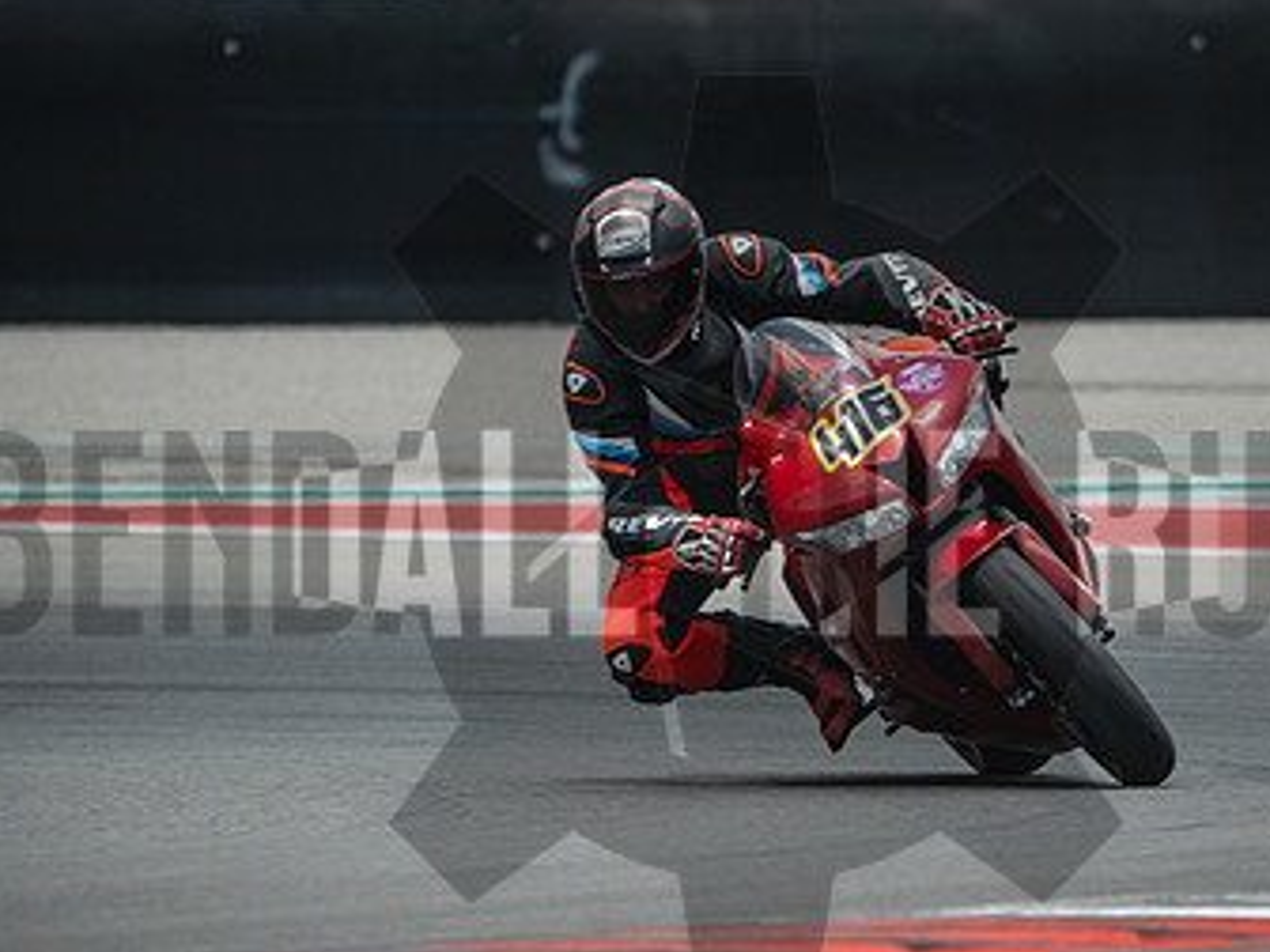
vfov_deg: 1.5
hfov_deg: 2.0
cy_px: 538
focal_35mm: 997
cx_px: 756
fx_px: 36578
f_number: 5.6
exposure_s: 1/400
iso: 250
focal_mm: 400
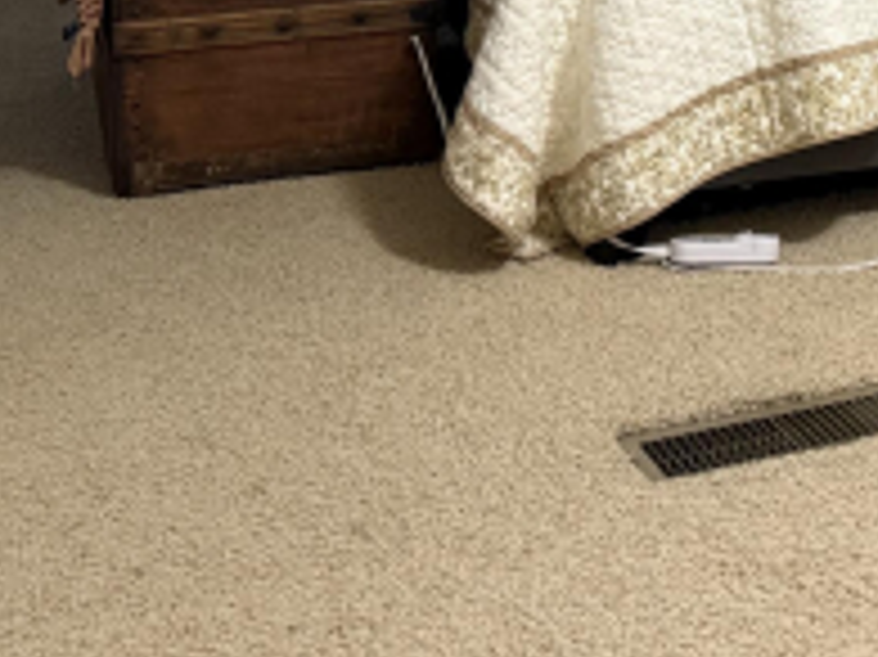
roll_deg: +0.1
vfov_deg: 16.5
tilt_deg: -4.7
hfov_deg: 22.7
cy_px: -297
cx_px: 934
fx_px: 2079
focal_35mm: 82
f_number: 1.78
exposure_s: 1/40
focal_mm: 6.76
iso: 640
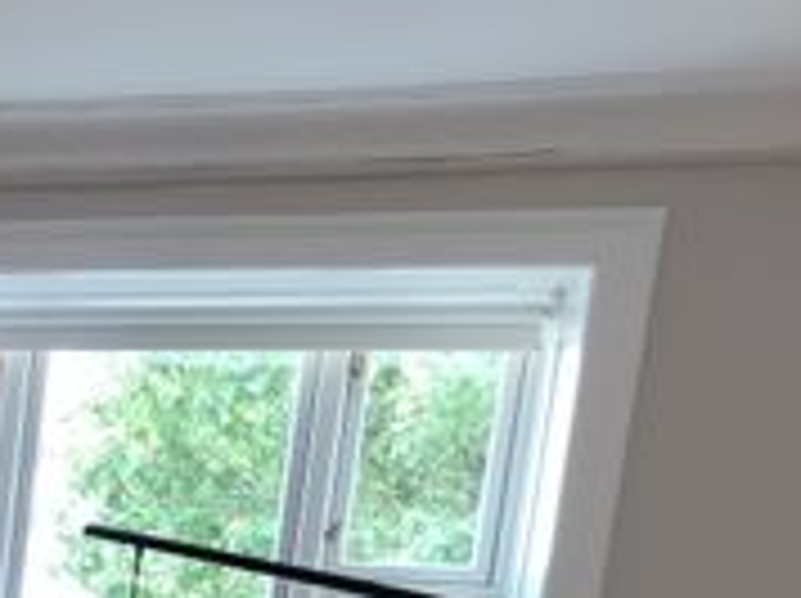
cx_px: -508
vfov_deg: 16.0
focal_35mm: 81
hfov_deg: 19.8
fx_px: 1872
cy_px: 1003
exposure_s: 1/30
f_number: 1.7
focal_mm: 5.24
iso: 125
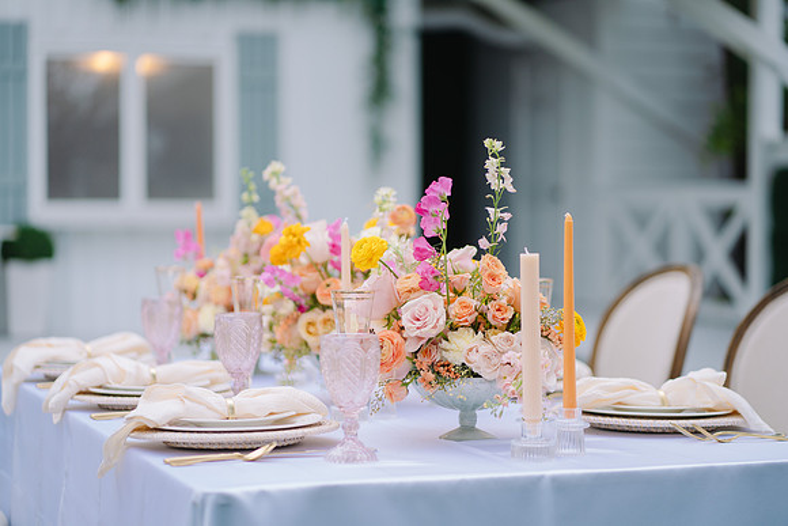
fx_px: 1861
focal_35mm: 85
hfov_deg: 23.9
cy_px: 263
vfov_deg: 16.1
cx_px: 394
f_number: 1.8
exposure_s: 1/250
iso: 80
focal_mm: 85
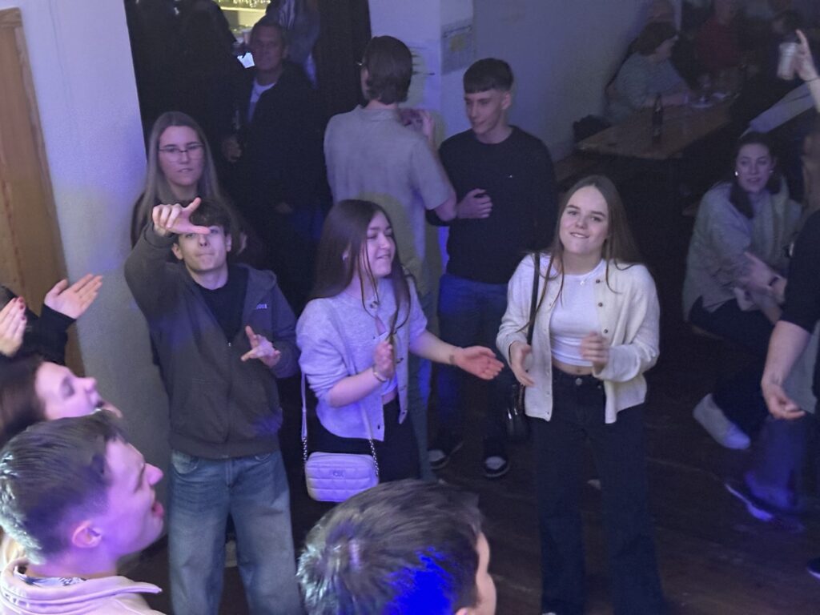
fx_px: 1137
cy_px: 308
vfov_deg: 30.3
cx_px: 410
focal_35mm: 48
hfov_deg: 39.7
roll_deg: +2.5
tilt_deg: -22.4
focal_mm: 6.86
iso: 500
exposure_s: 1/30
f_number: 1.78
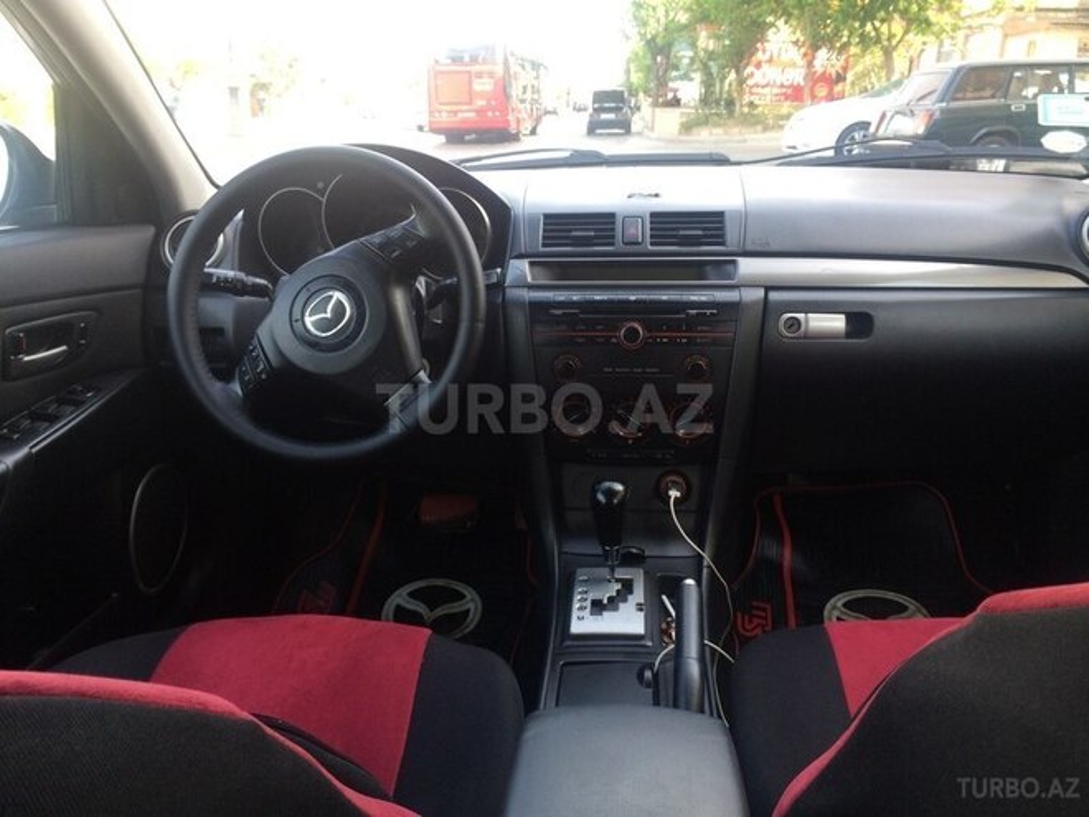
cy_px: 408
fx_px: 912
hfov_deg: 61.7
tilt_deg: -18.0
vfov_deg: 48.2
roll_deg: -0.5
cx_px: 544
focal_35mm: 29
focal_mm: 4.15
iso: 50
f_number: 2.2
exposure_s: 1/100
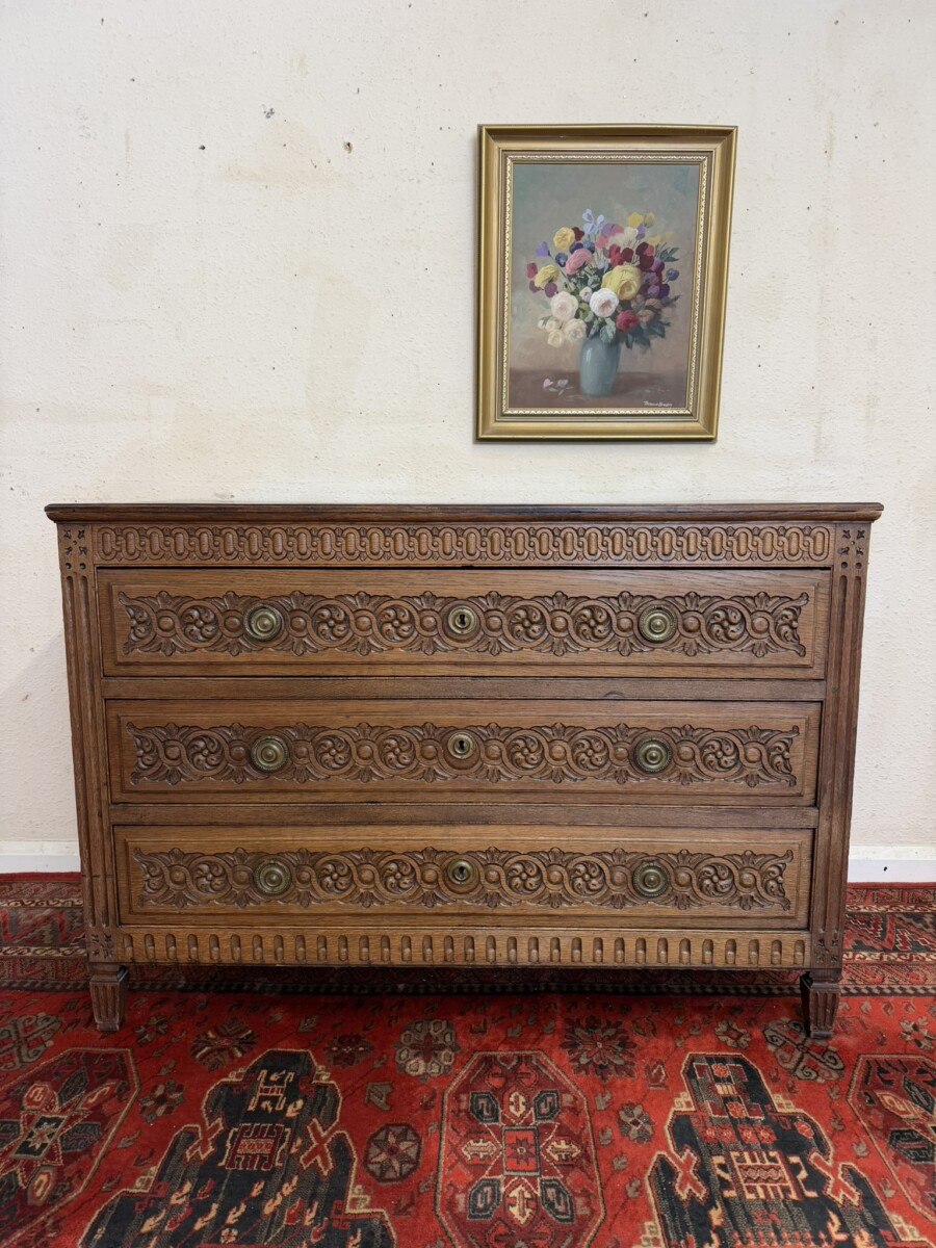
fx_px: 865
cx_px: 468
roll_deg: +0.5
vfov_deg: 71.6
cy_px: 624
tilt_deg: -9.6
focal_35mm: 24
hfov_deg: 56.8
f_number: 1.78
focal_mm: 6.76
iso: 125
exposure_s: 1/50
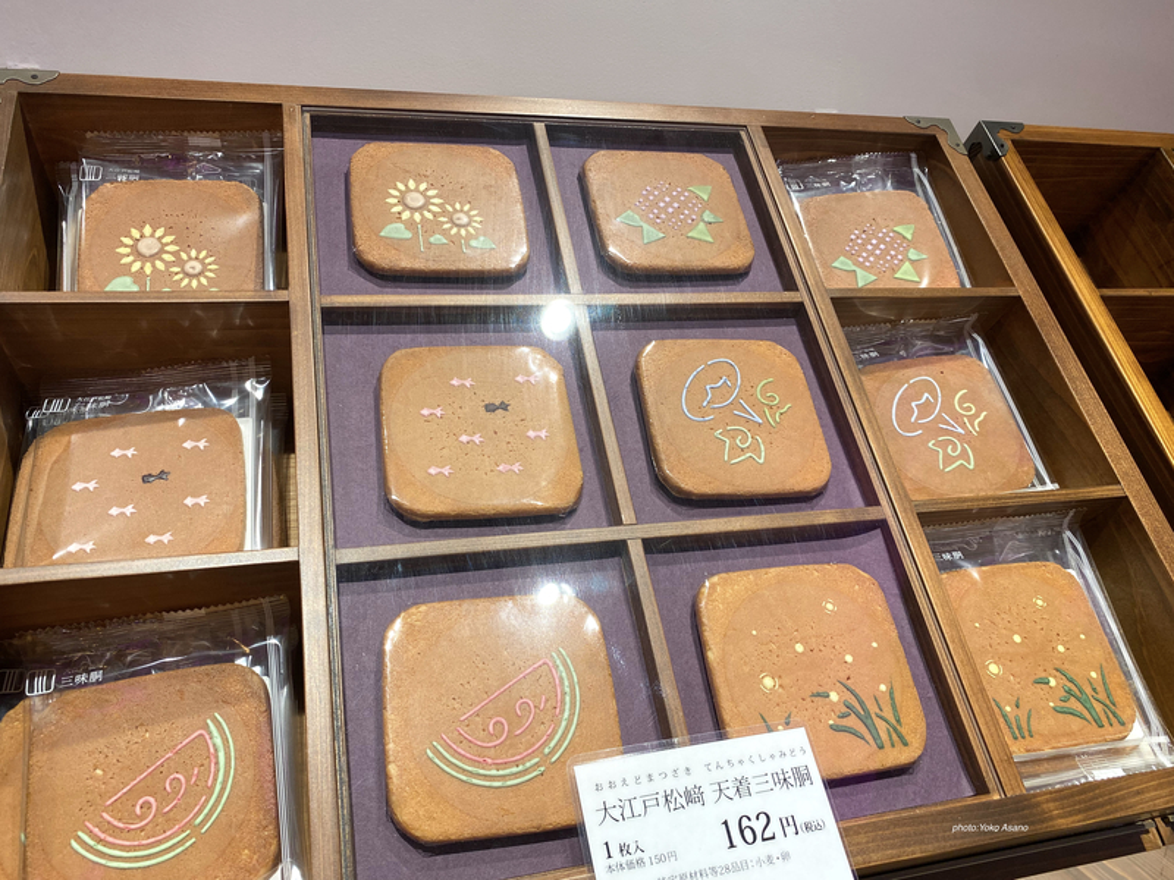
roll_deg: -0.7
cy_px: 440
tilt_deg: -14.3
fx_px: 882
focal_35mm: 26
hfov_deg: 67.3
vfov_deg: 53.1
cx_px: 587
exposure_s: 1/100
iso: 100
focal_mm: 4.25
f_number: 1.8
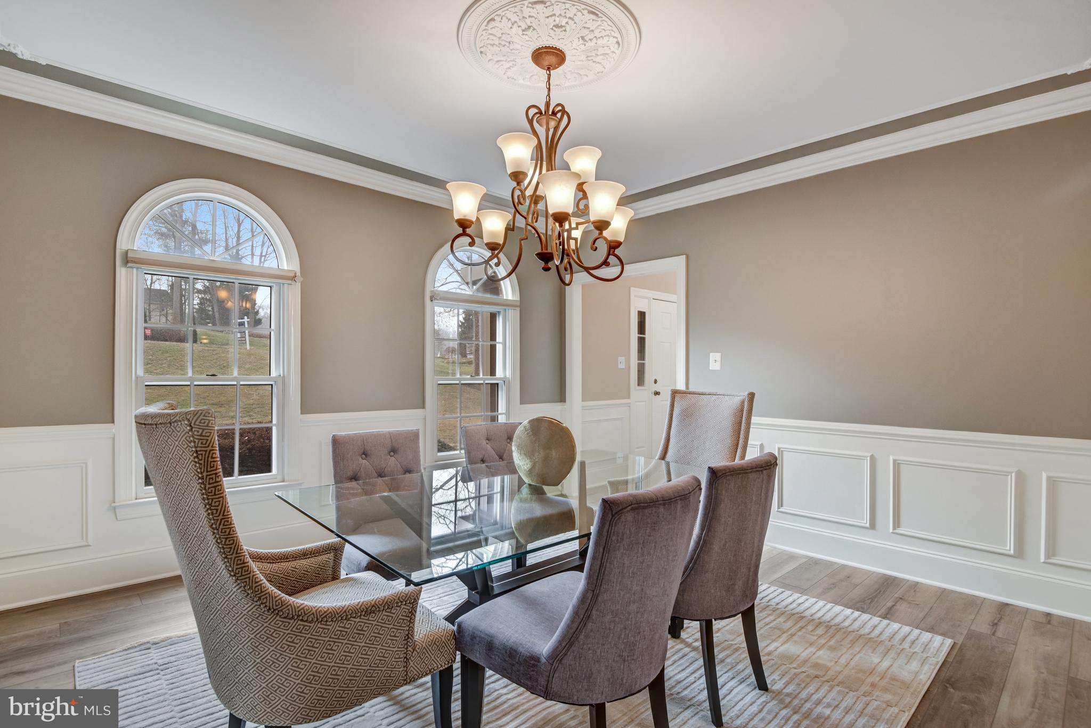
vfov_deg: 70.5
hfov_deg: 93.3
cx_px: 546
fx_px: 515
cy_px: 364
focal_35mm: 17
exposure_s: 1/50
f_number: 8
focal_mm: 17
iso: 400
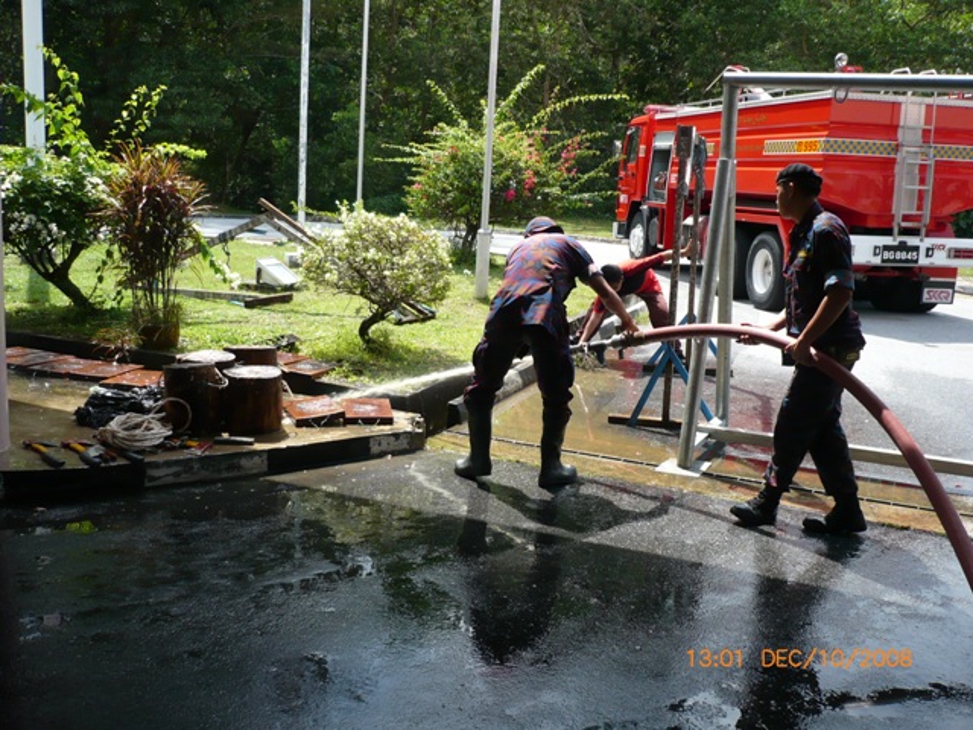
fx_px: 984
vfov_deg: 40.7
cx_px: 486
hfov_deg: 52.6
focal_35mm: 35
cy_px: 365
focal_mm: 5.8
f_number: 2.8
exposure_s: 1/500
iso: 100
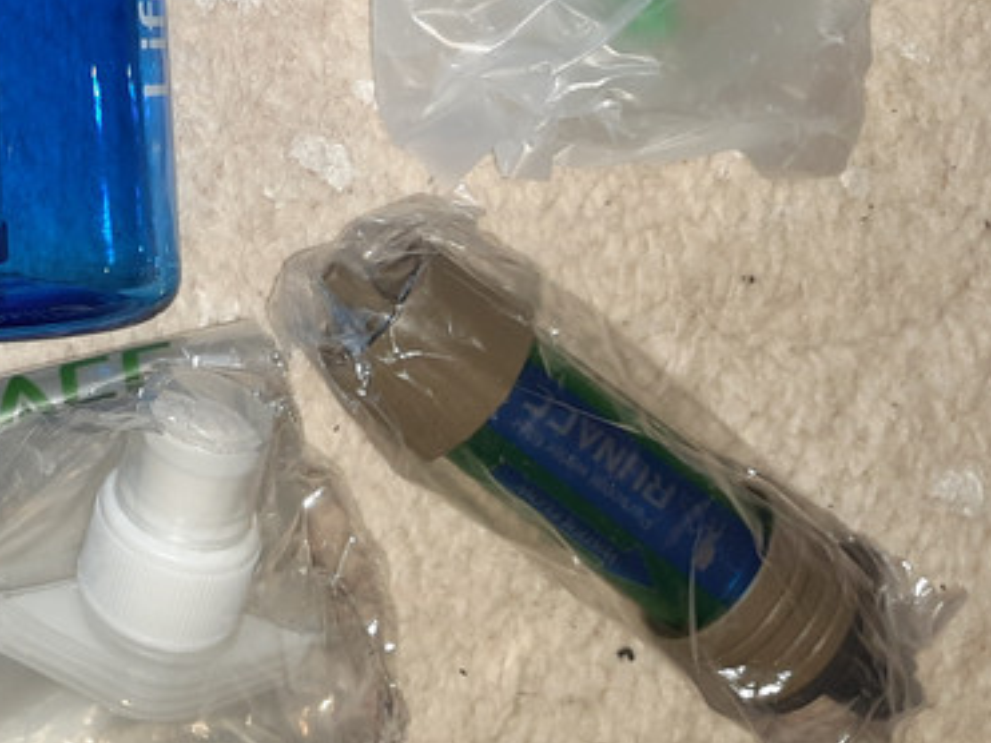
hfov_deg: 25.9
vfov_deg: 20.2
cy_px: -112
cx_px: -111
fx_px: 1975
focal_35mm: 69
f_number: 1.8
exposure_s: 1/25
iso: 500
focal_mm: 5.23
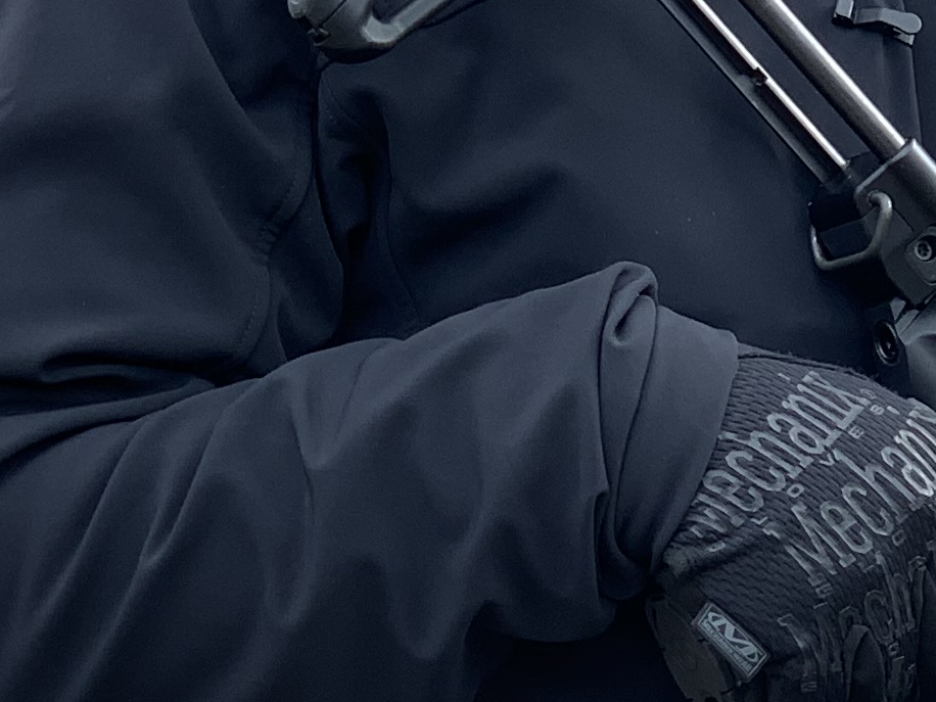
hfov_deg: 8.6
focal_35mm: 229
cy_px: 630
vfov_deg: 6.5
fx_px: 6192
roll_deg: +2.4
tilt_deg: -4.0
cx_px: 893
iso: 20
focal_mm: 6
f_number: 2.4
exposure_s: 1/122
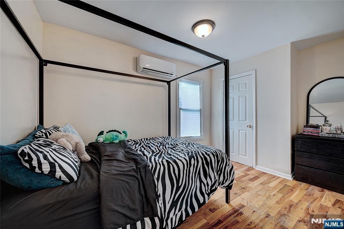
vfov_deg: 81.2
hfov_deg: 104.2
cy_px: 114
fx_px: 134
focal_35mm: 14
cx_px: 172
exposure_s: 1/15
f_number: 8
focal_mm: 14
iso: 640
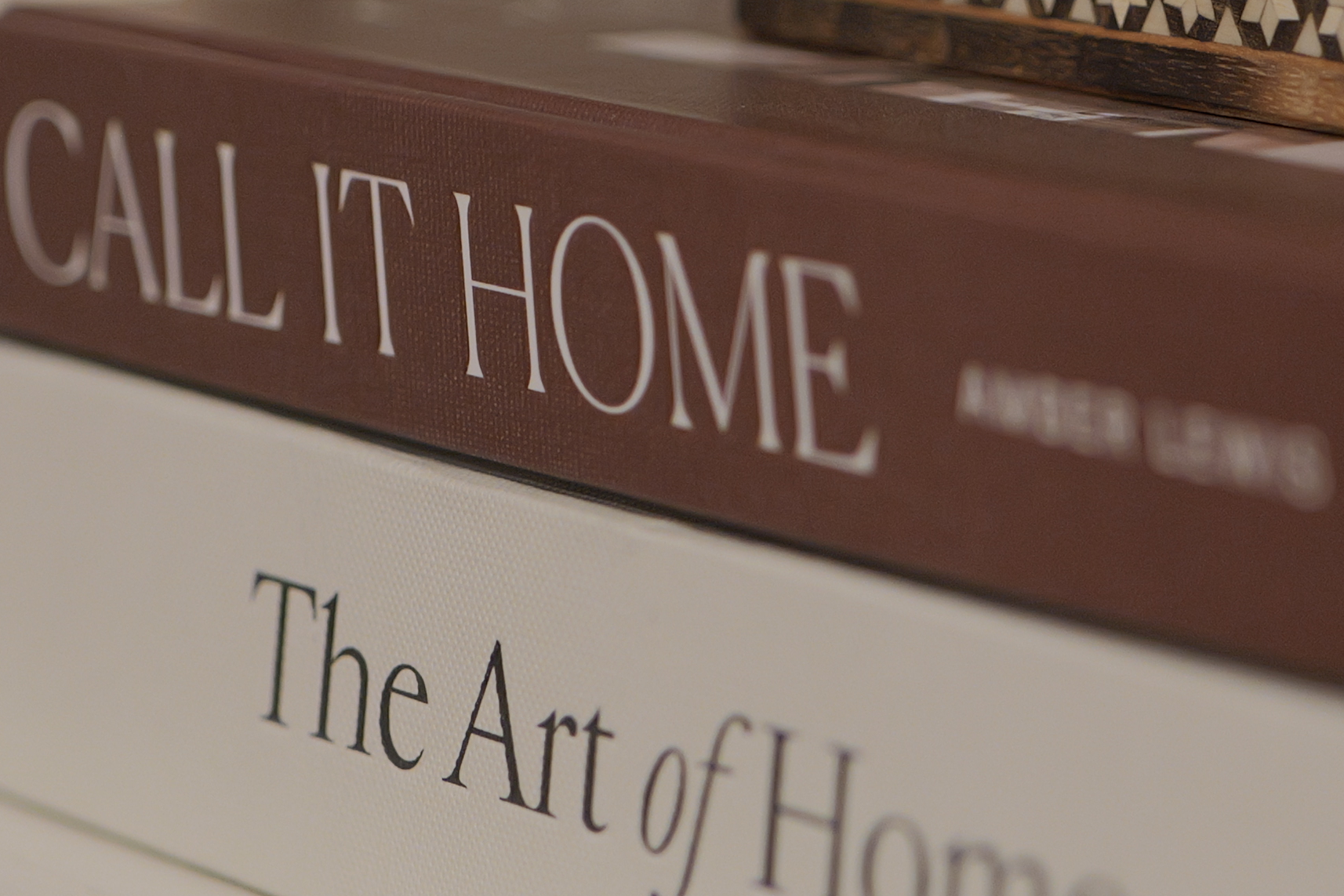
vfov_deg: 7.8
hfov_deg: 11.7
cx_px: 1067
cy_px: -73
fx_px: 6533
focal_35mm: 175
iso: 1600
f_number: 2.8
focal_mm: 50
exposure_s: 1/40
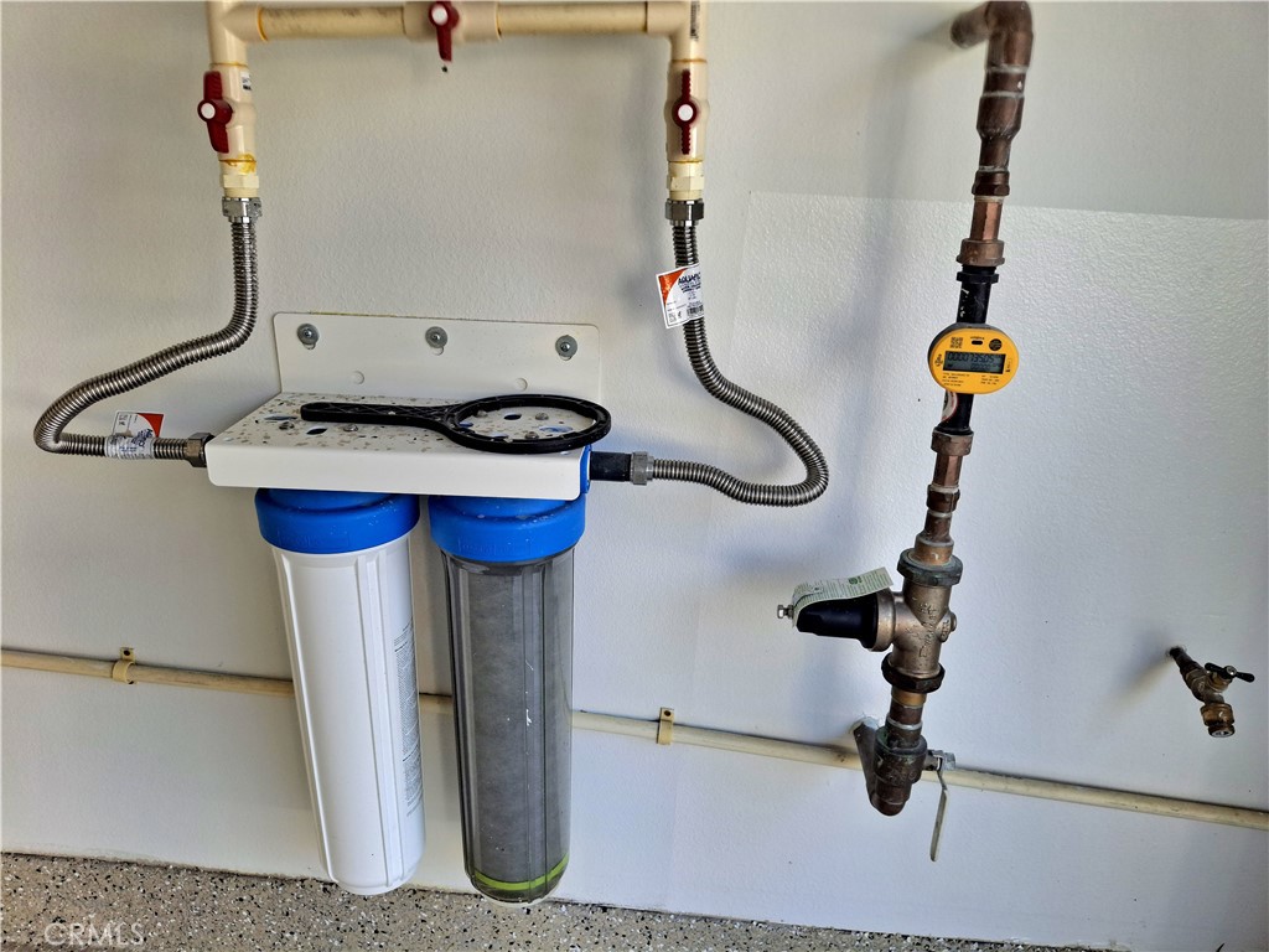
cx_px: 634
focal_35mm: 25
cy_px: 476
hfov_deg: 69.4
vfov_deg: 54.9
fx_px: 916
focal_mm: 4.69
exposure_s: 1/120
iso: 32
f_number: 1.8
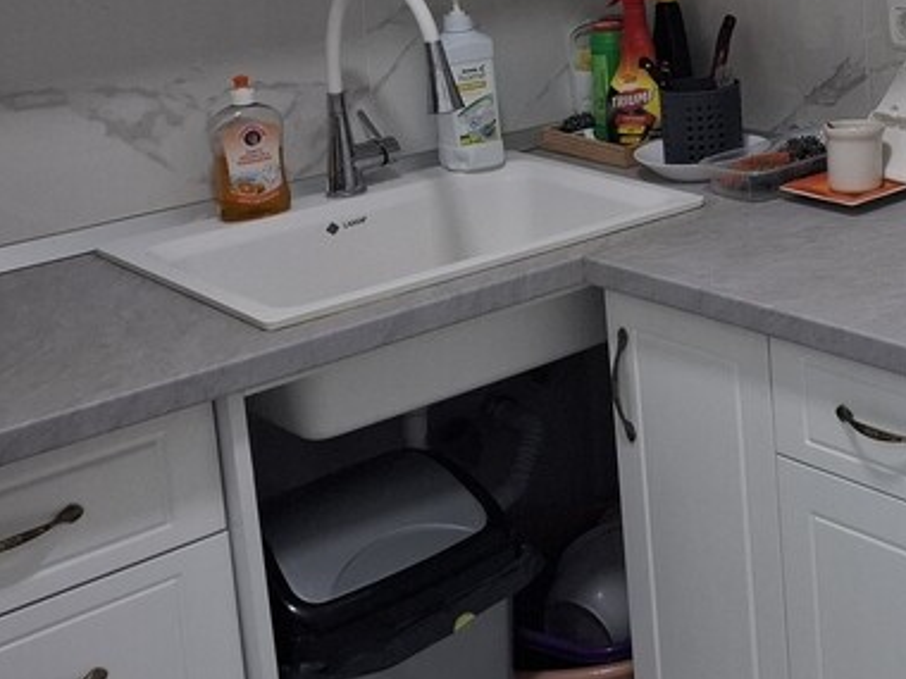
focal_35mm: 62
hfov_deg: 27.7
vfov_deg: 22.9
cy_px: 38
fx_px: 1623
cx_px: 1063
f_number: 1.8
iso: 160
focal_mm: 5.54
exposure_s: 1/100
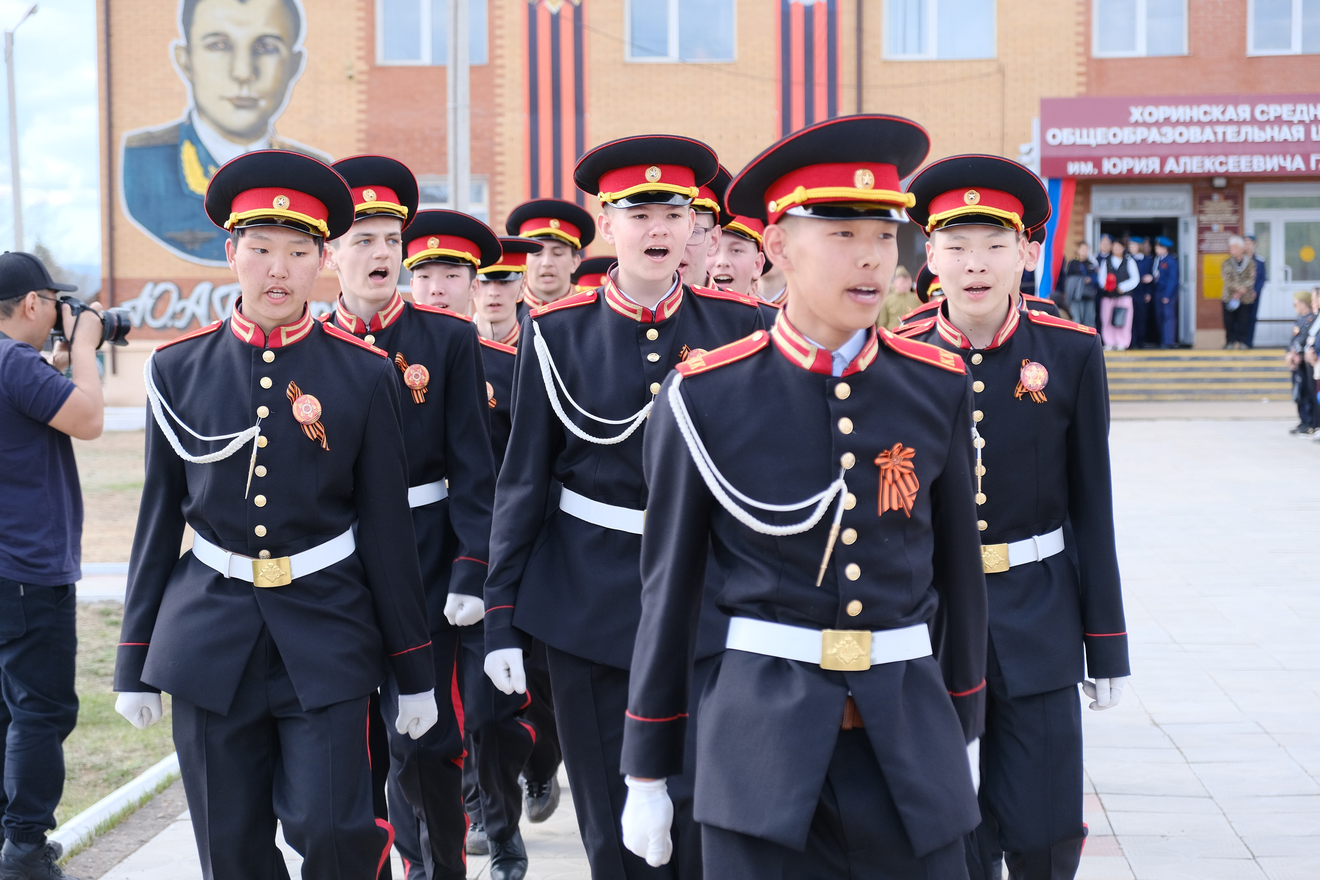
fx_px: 3043
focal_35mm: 83
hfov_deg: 24.5
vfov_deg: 16.5
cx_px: 660
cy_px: 440
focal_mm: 55
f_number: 4
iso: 320
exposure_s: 1/400
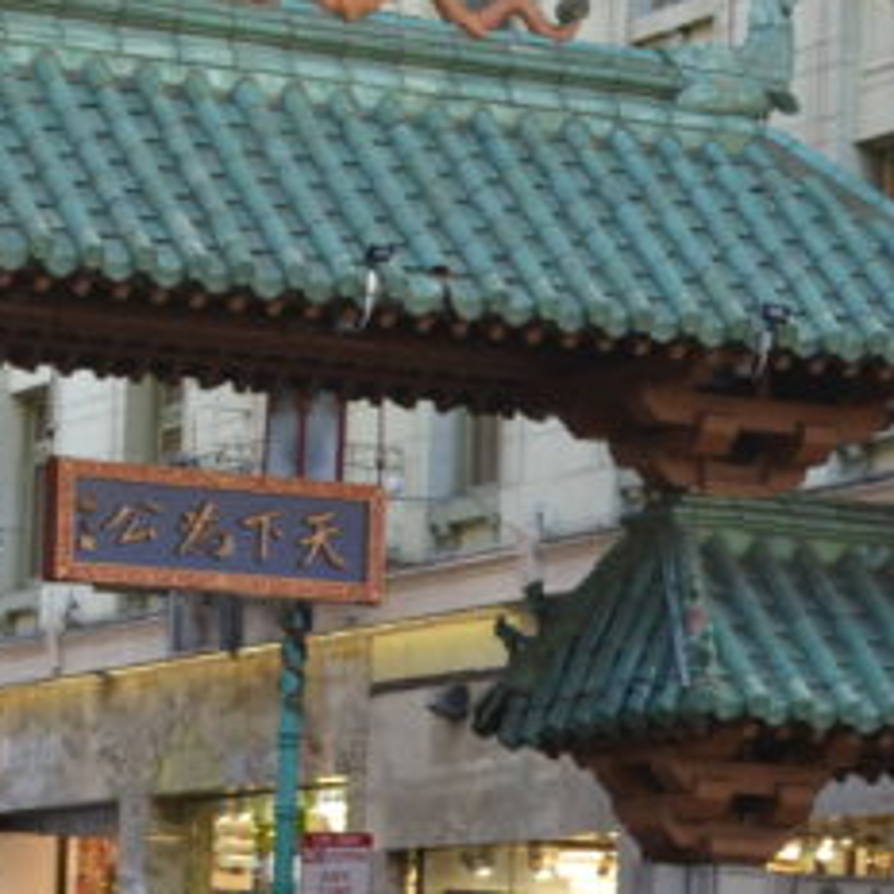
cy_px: 749
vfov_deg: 9.7
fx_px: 5259
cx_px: 158
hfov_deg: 9.7
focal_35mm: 180
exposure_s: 1/125
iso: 320
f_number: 5.6
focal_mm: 32
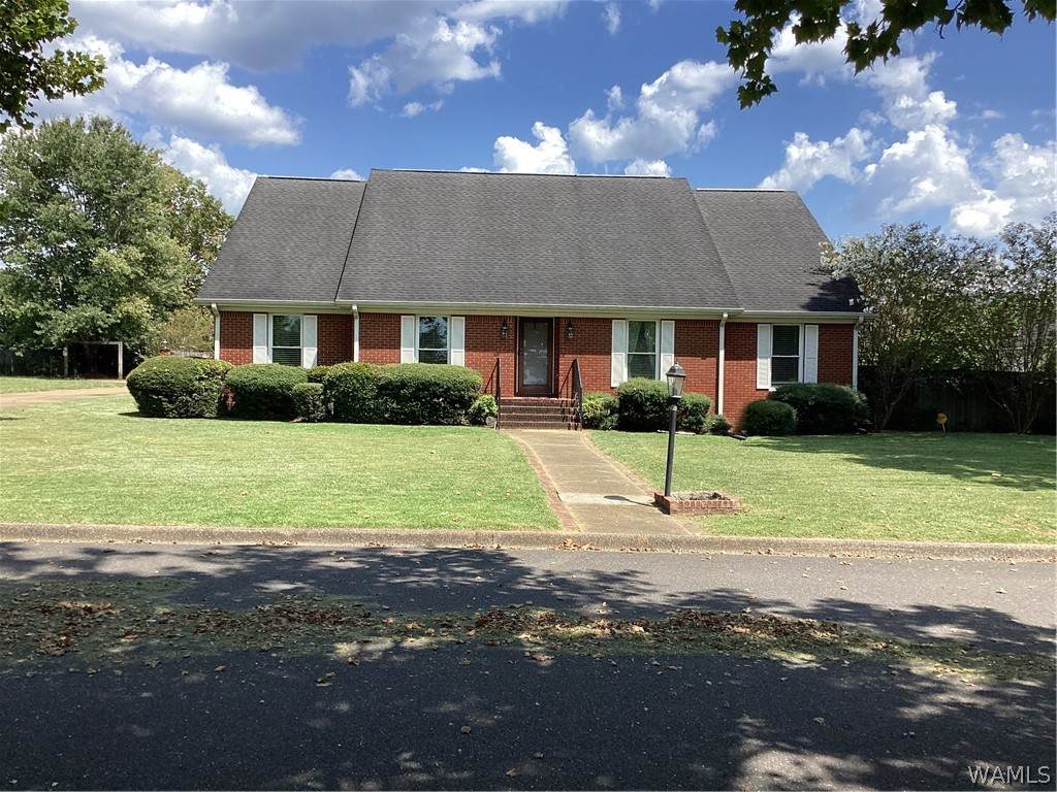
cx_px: 528
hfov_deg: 58.4
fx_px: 947
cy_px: 396
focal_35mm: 31
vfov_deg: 45.4
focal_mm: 3.3
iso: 25
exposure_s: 1/905
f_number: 2.4
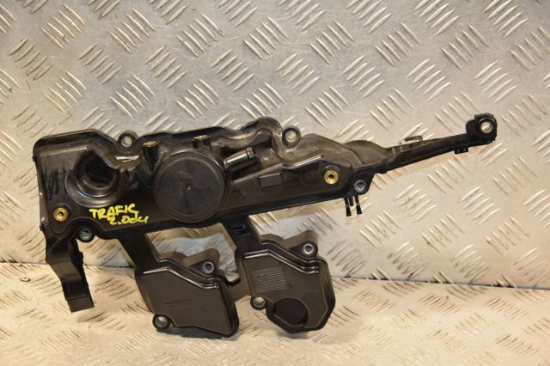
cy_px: 183
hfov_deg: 23.4
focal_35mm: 87
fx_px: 1328
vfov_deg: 15.7
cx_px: 275
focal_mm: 58
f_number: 5
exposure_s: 1/125
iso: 800
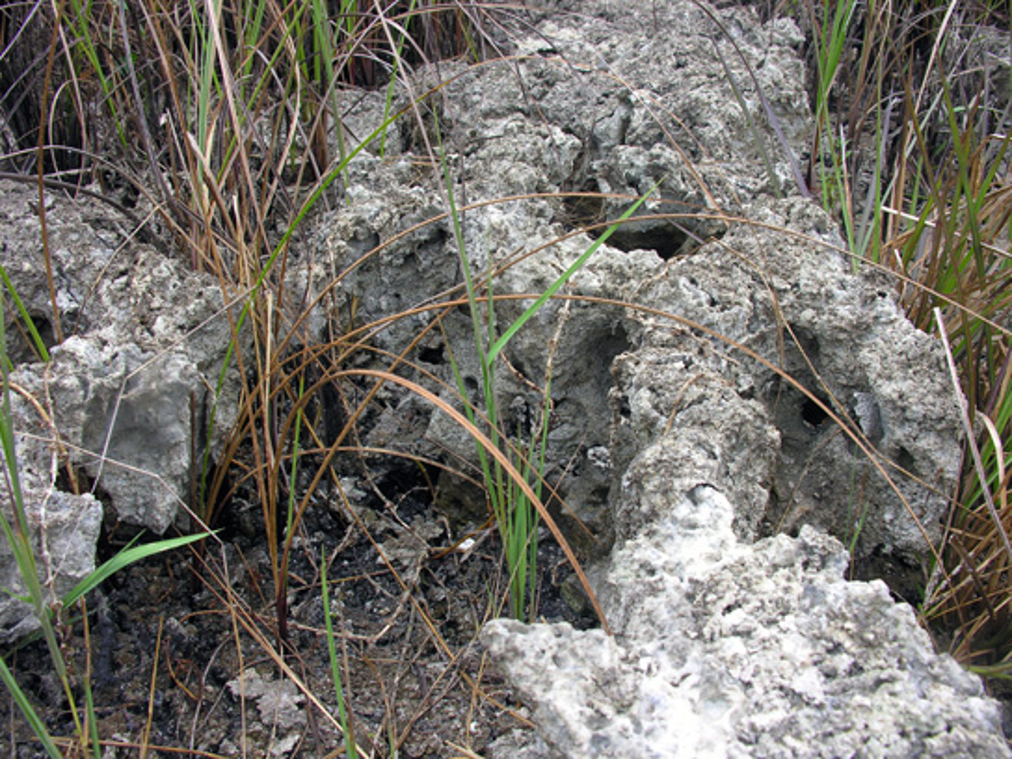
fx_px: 1023
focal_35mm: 35
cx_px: 506
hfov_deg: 52.6
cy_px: 380
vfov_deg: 40.7
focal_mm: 8.9
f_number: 4.5
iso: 50
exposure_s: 1/100
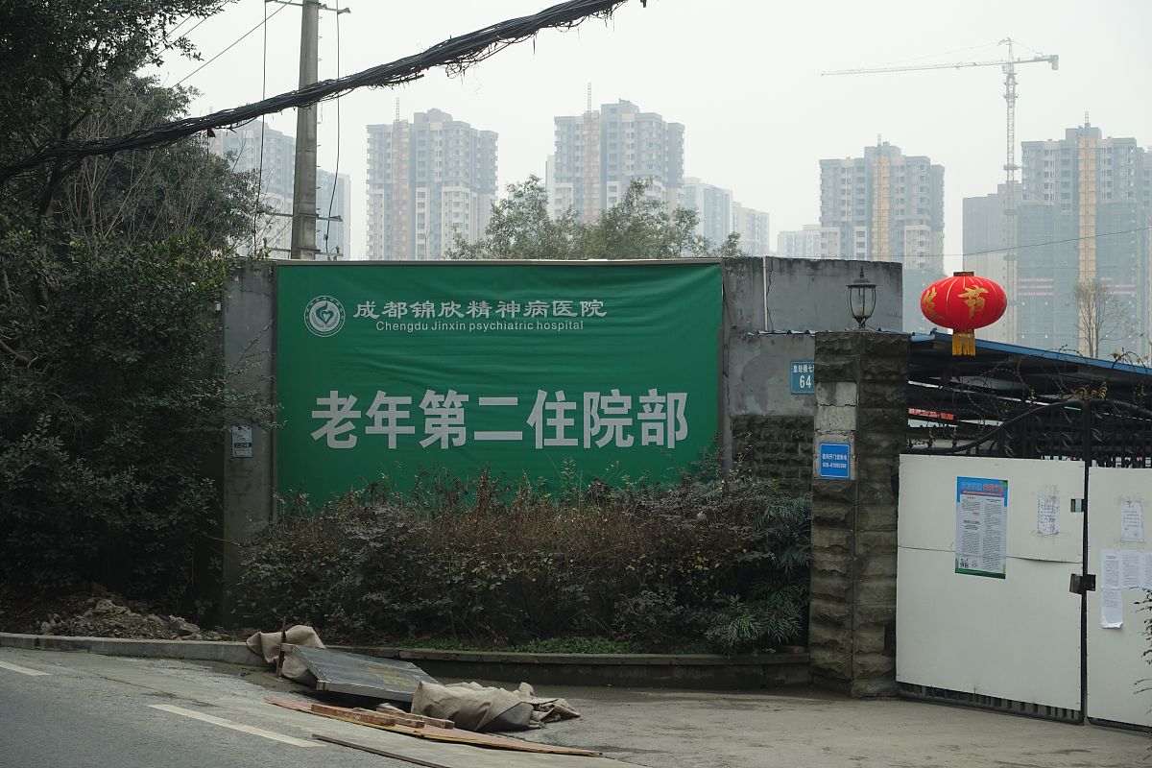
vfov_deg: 19.5
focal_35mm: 70
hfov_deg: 28.8
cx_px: 576
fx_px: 2240
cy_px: 384
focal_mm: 25.7
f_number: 2.8
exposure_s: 1/250
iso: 200
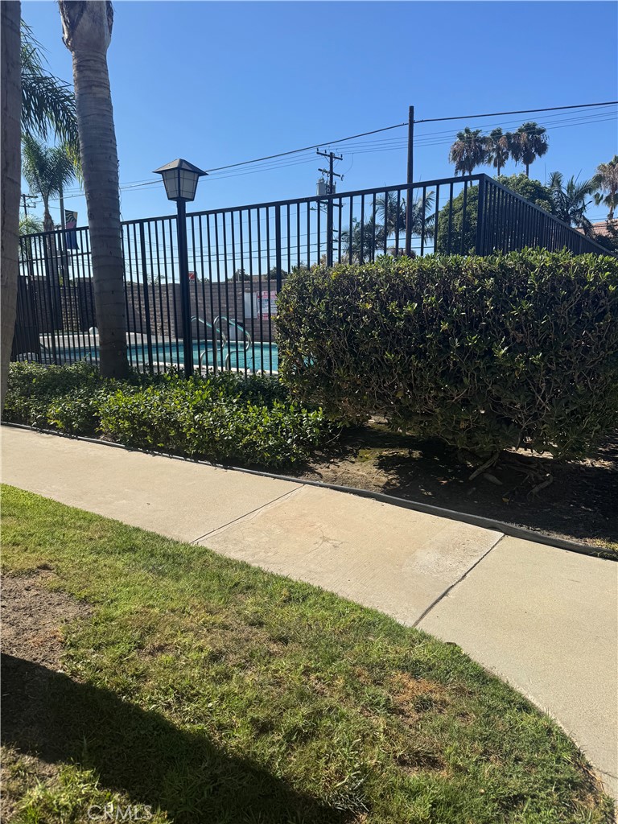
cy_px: 412
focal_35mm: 24
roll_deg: +1.3
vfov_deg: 71.6
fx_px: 571
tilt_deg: -9.0
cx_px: 309
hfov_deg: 56.8
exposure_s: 1/4049
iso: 80
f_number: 1.78
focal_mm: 6.76
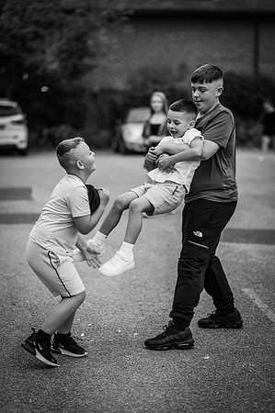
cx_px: 138
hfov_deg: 16.0
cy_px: 206
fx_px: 976
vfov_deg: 23.9
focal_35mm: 85
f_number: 1.8
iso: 560
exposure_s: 1/200
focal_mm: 85
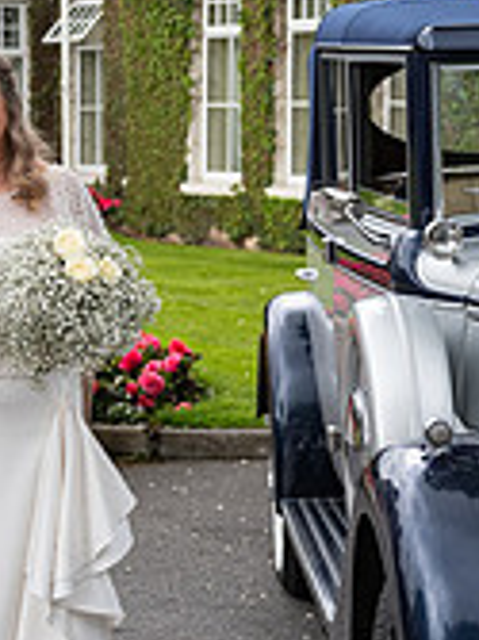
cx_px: 276
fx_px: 2346
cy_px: 320
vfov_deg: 15.5
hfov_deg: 11.7
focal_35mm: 127
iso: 320
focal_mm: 38
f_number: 3.5
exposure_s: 1/800
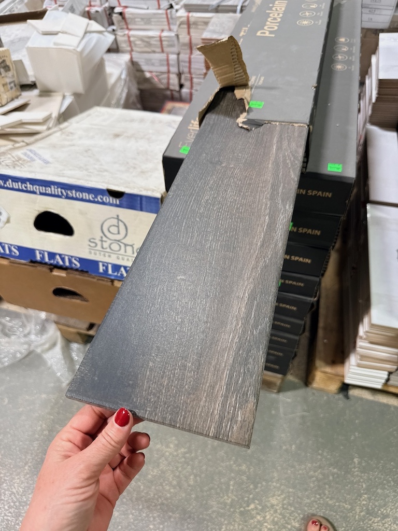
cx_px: 199
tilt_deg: -49.4
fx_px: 368
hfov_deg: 56.8
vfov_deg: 71.6
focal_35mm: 24
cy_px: 266
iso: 200
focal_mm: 6.76
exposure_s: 1/120
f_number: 1.78
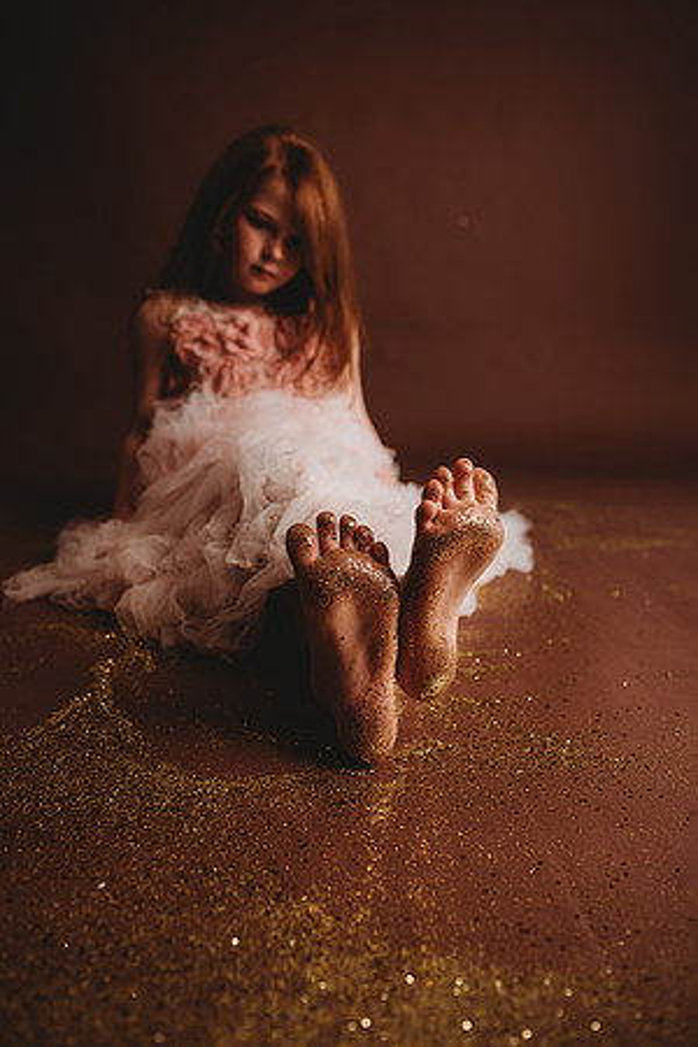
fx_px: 698
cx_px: 349
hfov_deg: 53.1
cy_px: 524
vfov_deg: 73.7
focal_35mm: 24
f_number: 2.8
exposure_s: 1/200
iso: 100
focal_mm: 24
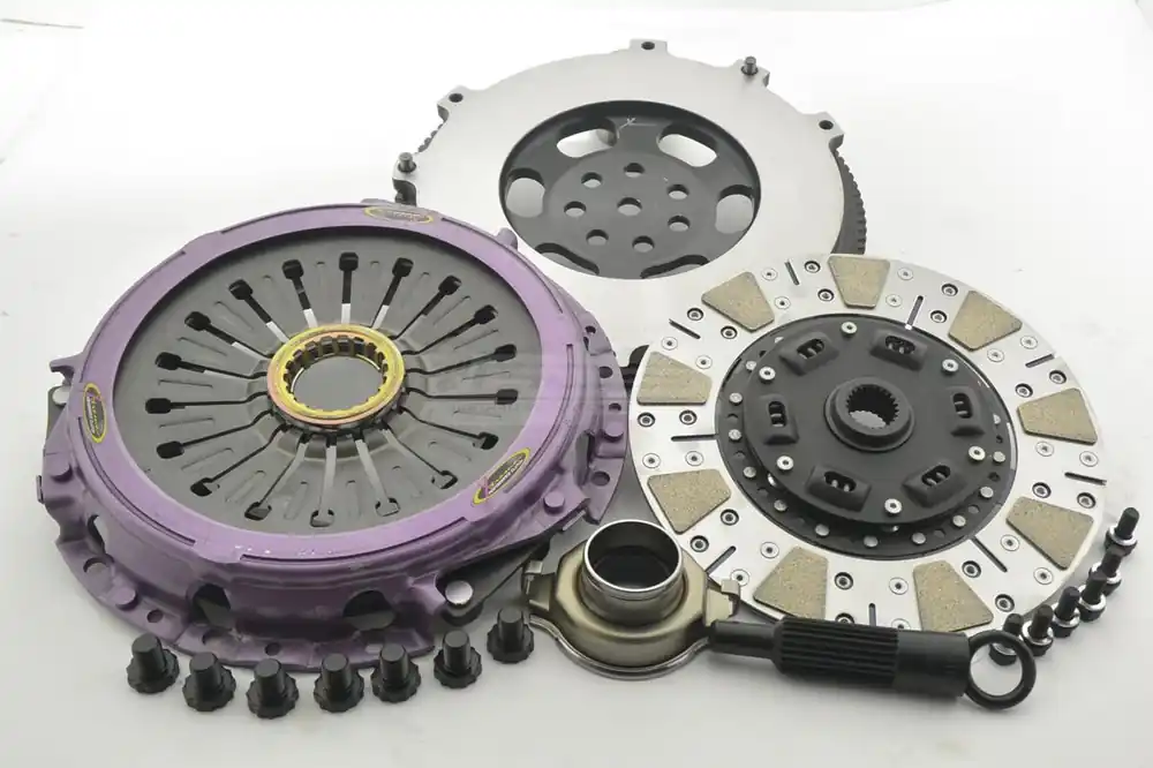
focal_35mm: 39
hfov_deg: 49.6
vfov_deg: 34.2
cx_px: 576
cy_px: 384
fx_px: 1249
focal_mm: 14.7
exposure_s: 1/100
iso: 400
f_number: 4.2
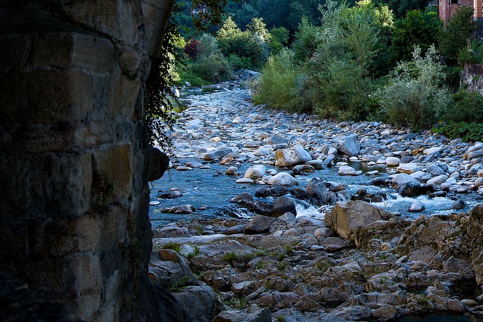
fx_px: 845
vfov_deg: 21.2
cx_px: 465
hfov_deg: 30.0
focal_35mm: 63
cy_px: 45
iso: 200
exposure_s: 1/160
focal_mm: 29
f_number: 5
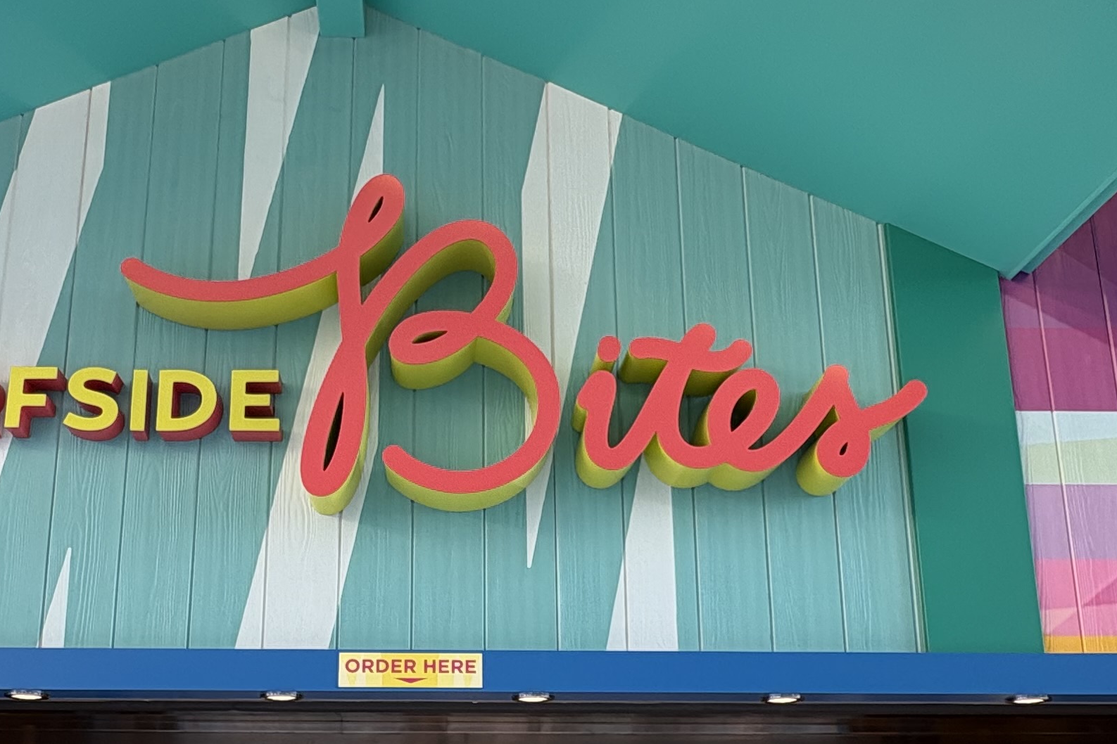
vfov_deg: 35.1
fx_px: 1148
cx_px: 448
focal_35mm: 37
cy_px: 567
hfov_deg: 51.5
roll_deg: +0.2
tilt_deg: +14.3
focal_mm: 2.22
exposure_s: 1/99
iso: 50
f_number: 2.2
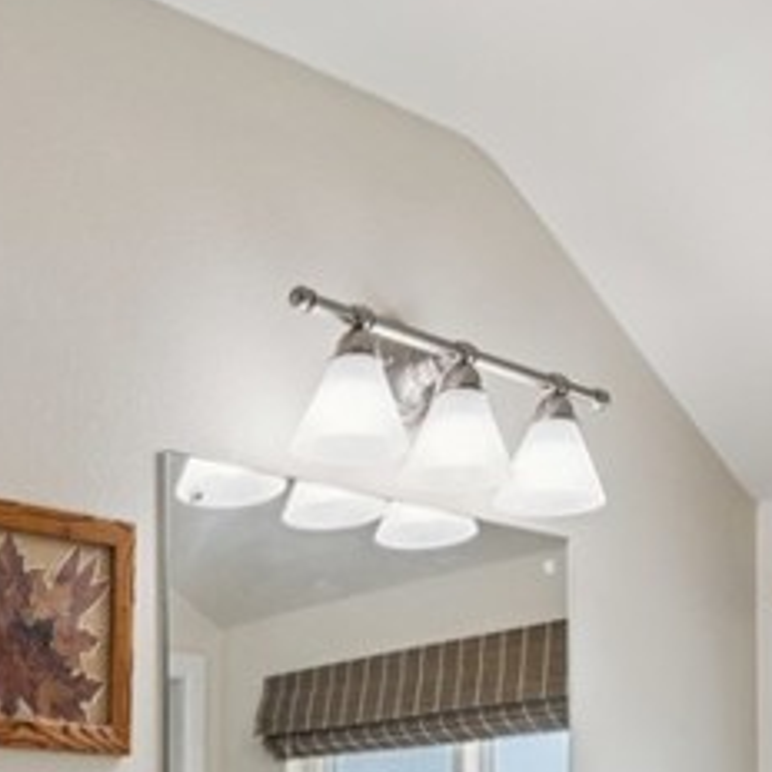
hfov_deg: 26.3
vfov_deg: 25.4
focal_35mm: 61
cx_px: -50
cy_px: 922
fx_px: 1533
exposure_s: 1/2
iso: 100
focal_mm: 16.2
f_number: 13
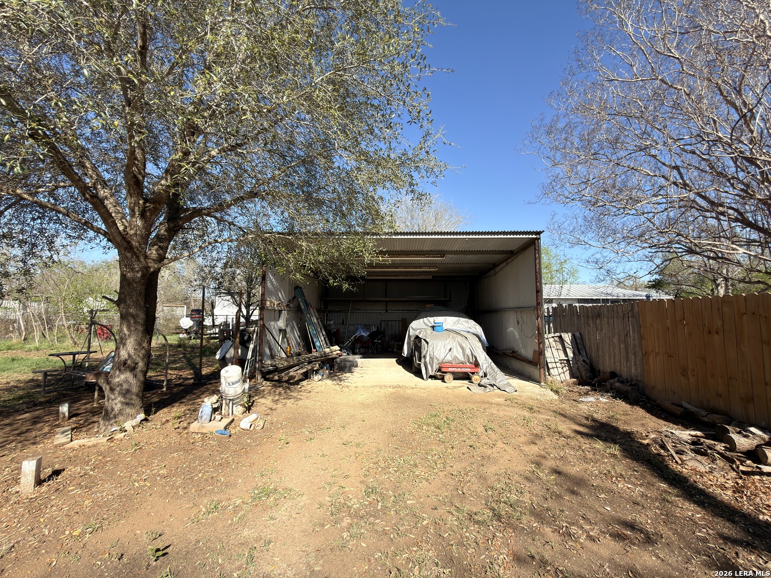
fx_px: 312
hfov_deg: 102.1
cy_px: 289
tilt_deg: +5.3
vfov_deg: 85.7
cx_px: 386
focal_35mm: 14
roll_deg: -0.3
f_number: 2.2
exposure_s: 1/463
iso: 16
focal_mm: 2.22
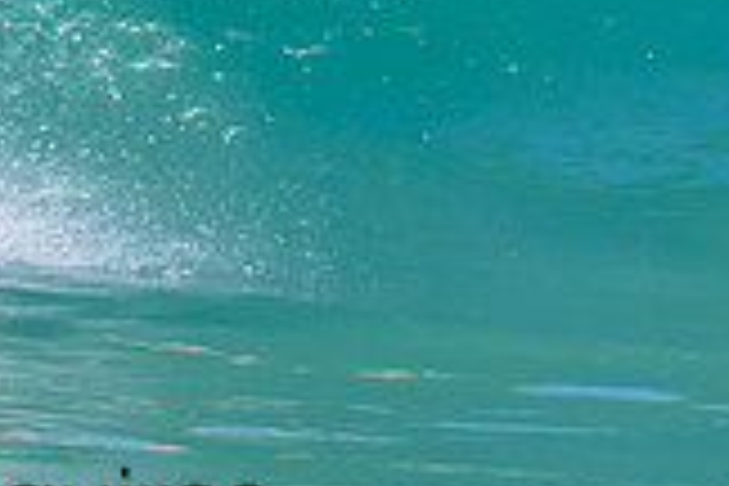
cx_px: 26
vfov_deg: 0.4
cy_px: -252
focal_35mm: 3095
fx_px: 62669
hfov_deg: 0.7
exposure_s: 1/2000
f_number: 11
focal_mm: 800
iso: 1100
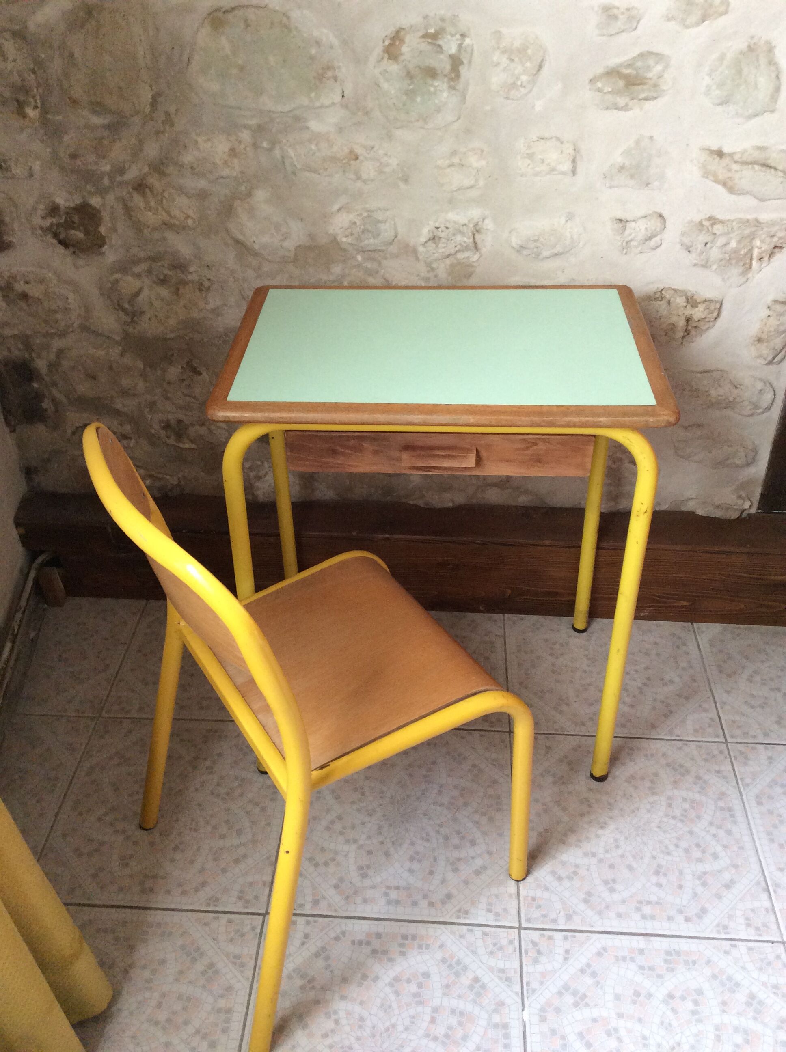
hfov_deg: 44.1
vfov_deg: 56.9
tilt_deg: -37.1
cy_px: 526
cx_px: 393
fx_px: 971
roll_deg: -0.7
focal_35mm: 32
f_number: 2.4
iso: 160
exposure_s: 1/25
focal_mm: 3.3
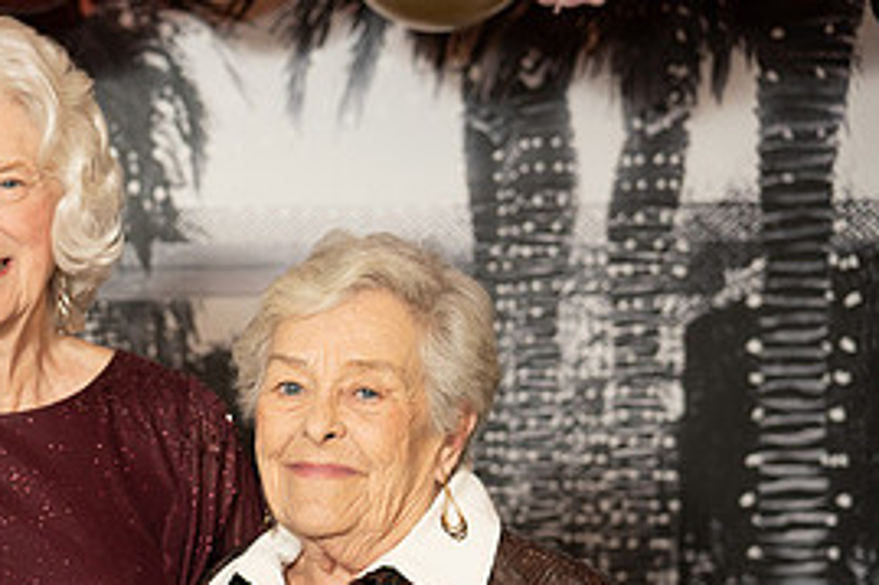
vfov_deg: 12.7
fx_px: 2586
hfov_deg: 18.6
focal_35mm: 106
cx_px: -65
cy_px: 606
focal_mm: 49.1
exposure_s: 1/160
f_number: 2.8
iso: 1000
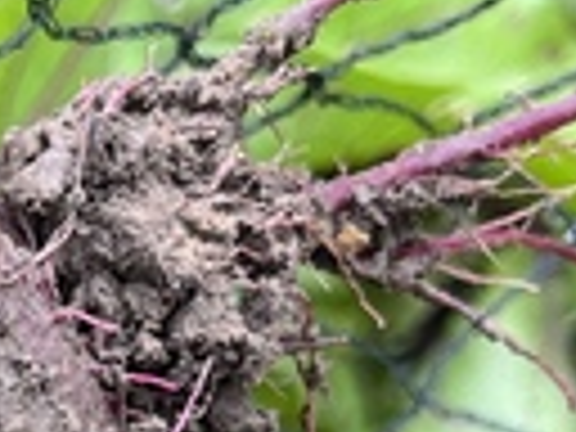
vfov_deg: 8.9
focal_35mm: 162
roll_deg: -1.8
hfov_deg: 11.6
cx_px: -342
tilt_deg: -44.4
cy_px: 724
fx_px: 2696
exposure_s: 1/232
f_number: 1.6
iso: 40
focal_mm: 5.1
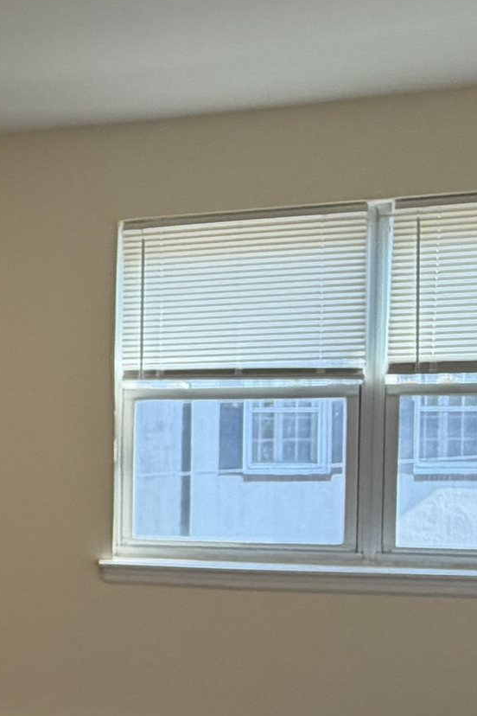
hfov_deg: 19.9
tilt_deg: -2.3
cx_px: -324
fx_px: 1073
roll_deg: +0.6
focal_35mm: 54
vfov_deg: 36.5
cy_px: 471
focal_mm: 2.22
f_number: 2.2
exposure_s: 1/120
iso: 80
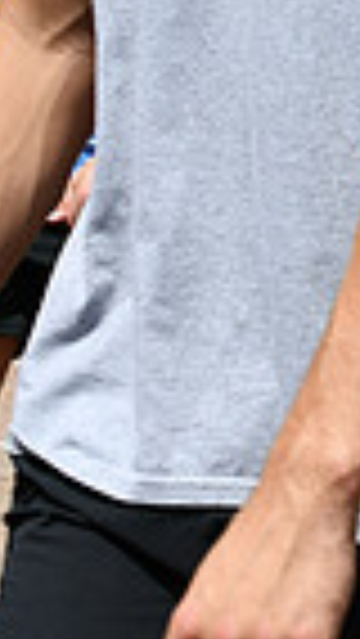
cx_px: 1107
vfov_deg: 9.7
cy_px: -146
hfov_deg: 5.2
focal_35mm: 218
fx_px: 3695
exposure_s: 1/320
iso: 100
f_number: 9
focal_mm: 34
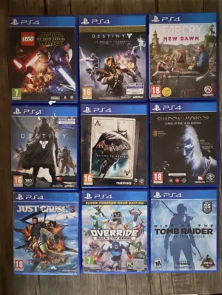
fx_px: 222
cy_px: 148
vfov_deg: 67.3
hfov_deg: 53.1
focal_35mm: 26
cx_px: 111
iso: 640
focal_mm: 4.25
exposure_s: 1/4
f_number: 1.8
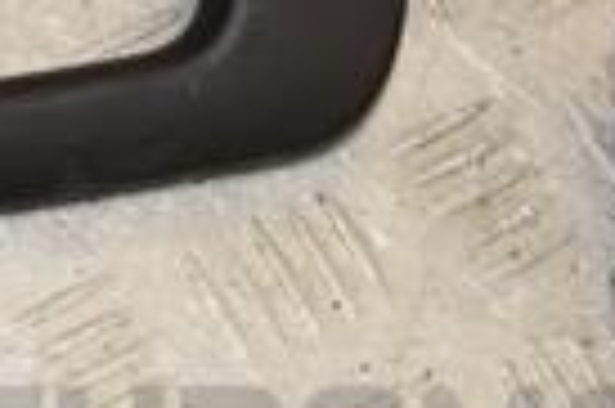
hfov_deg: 12.2
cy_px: -143
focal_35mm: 164
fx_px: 2802
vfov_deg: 8.2
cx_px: -130
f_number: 9
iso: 800
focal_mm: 25
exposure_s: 1/200
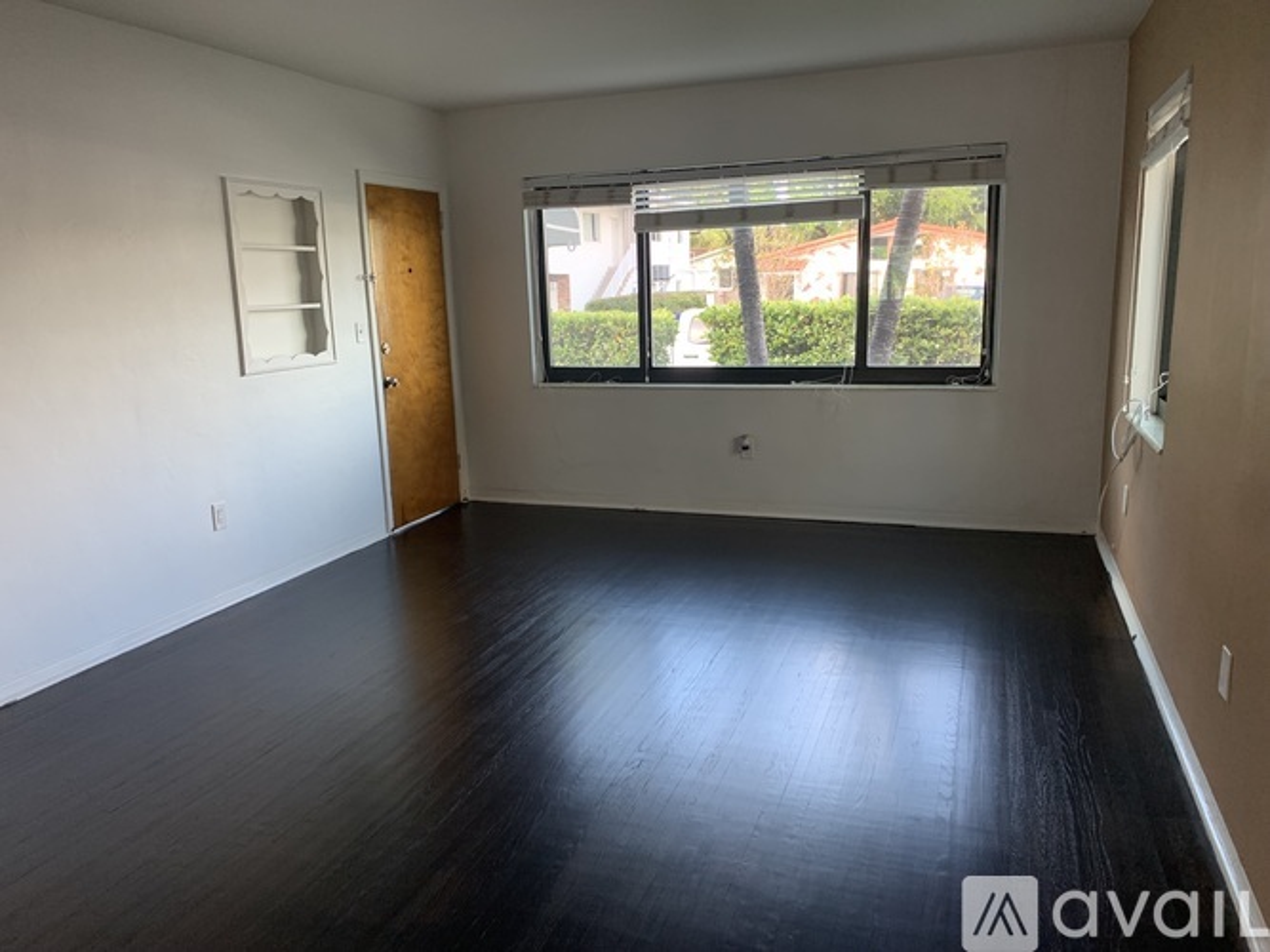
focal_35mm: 26
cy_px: 476
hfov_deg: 67.3
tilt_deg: -10.4
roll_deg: +1.6
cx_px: 635
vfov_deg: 53.0
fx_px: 954
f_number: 1.8
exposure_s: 1/60
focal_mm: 4.25
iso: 80
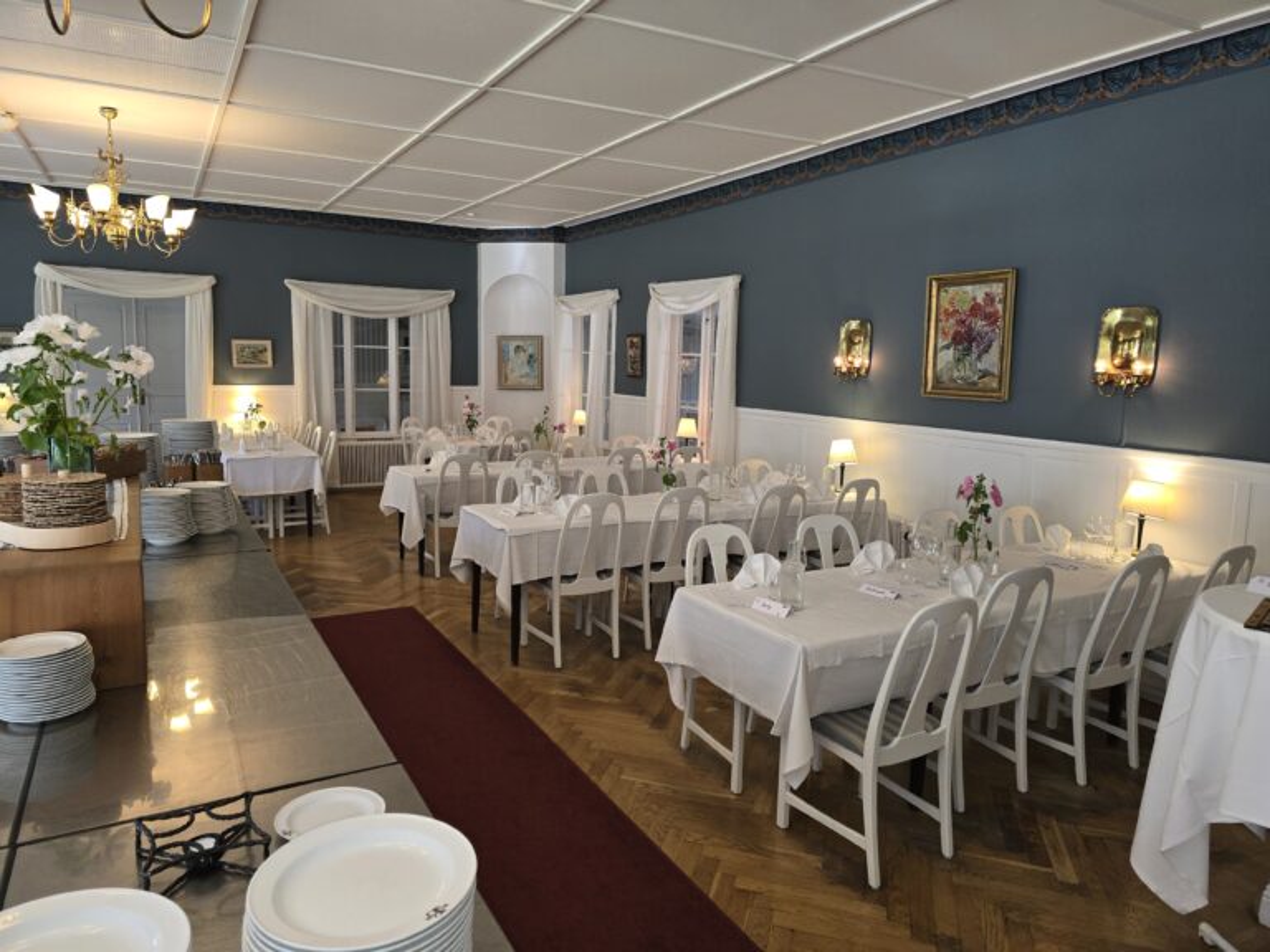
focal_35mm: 23
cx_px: 635
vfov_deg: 58.9
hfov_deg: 73.9
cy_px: 476
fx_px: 844
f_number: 1.7
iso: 125
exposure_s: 1/50
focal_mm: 6.3
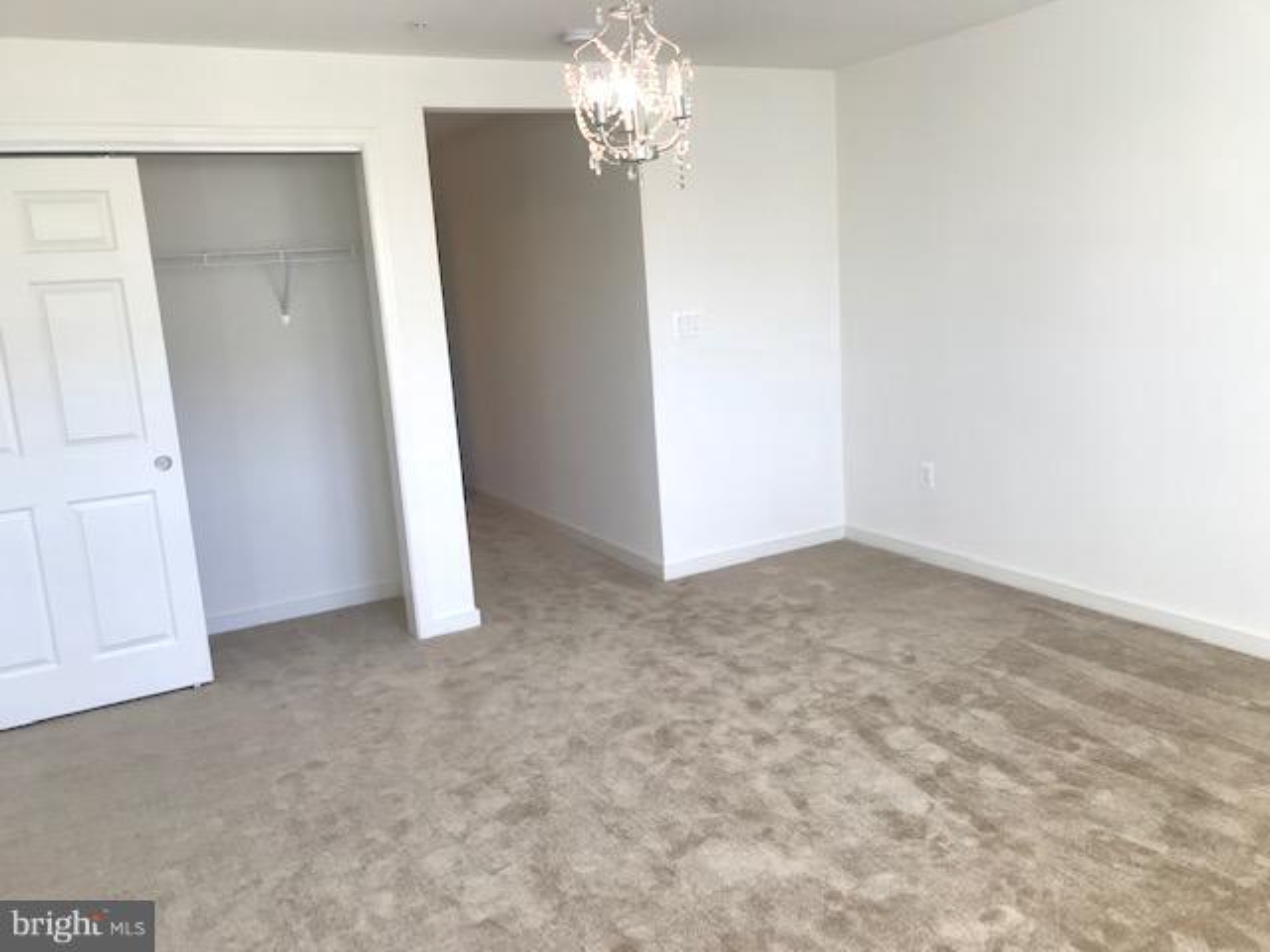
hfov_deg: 63.4
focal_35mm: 28
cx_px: 635
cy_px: 476
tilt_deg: -11.9
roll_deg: +4.0
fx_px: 1027
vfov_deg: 49.7
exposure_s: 1/60
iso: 25
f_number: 1.8
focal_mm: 3.99
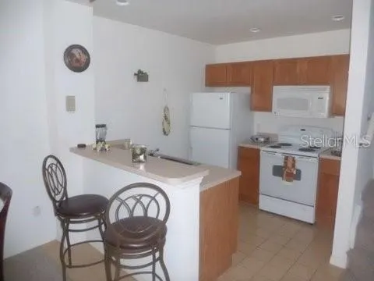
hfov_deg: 67.3
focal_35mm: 26
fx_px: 281
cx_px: 187
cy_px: 140
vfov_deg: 53.1
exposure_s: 1/60
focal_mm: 4.6
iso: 400
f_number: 3.2
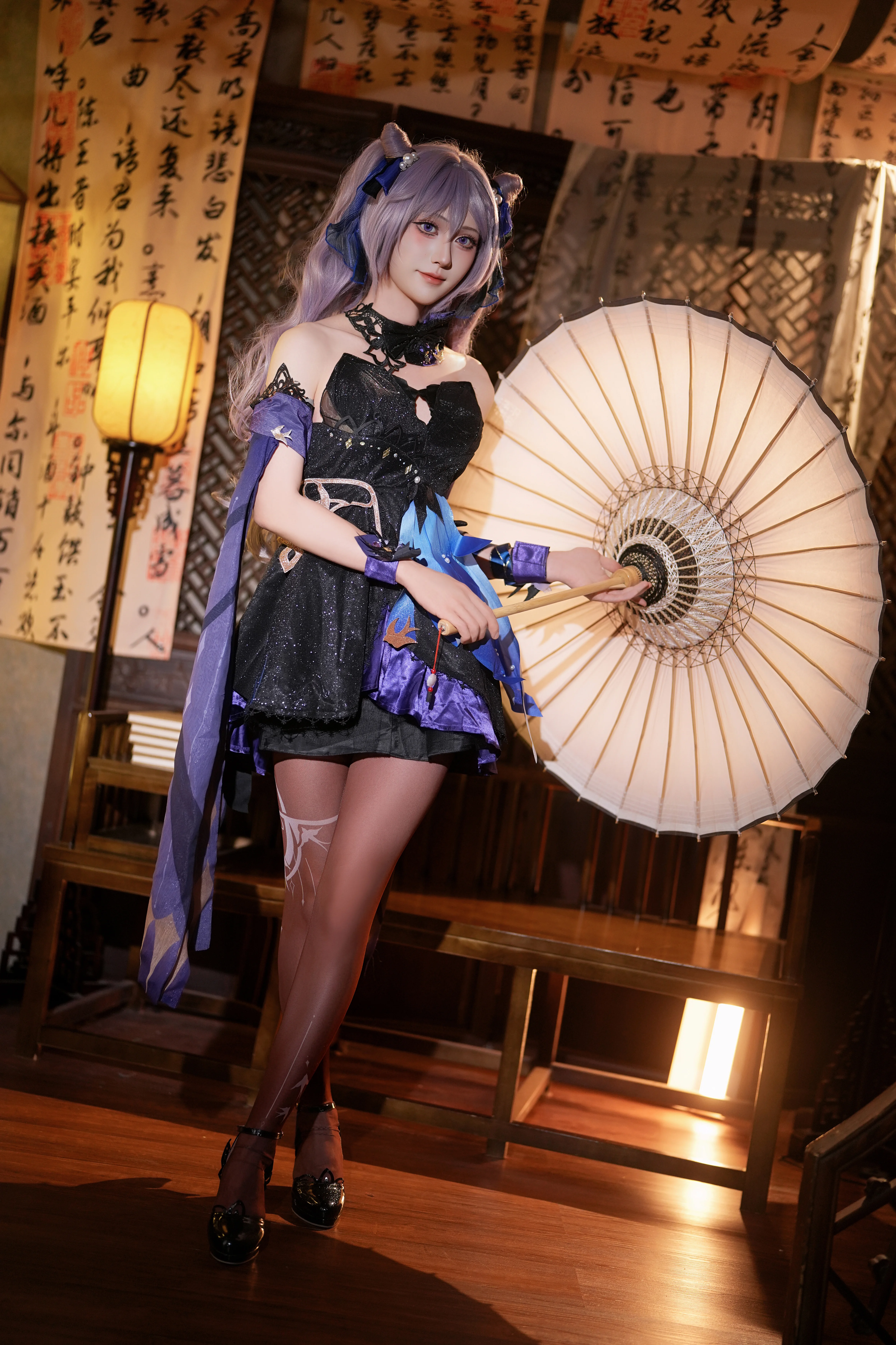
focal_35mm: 50
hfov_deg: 27.0
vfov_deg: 39.6
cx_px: 448
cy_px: 672
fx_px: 1867
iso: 800
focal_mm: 50
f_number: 1.4
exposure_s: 1/250
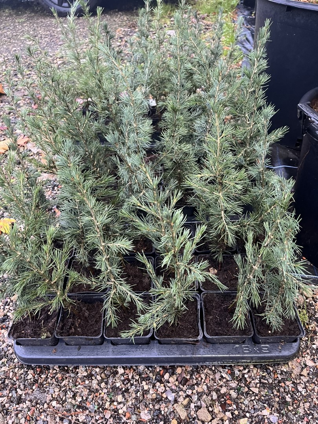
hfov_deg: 53.1
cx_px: 159
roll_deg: +0.6
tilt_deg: -44.5
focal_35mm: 26
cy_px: 212
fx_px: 318
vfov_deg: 67.3
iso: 400
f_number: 1.6
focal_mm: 5.1
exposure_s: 1/60
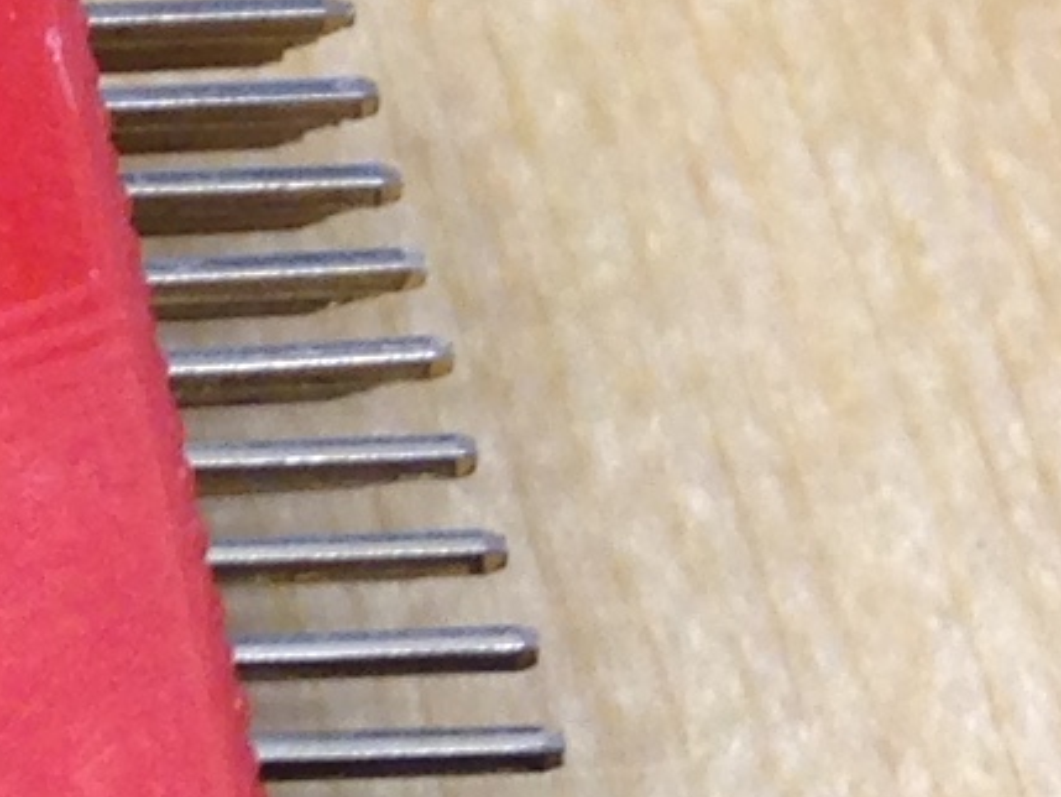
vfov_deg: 5.9
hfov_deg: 7.3
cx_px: -1679
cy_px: 634
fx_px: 7695
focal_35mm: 251
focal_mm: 4.12
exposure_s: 1/20
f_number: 2.4
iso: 64
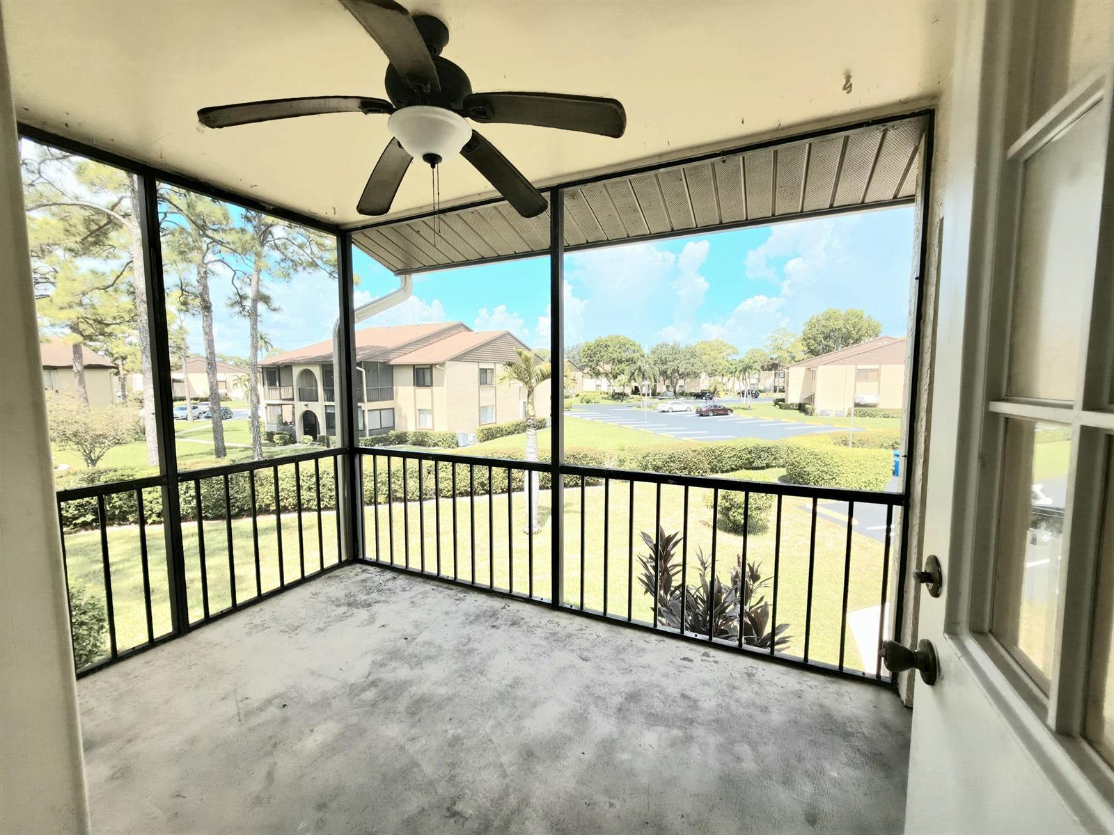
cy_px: 418
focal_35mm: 13
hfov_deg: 106.2
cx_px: 557
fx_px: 418
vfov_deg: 89.9
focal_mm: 2.2
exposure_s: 1/435
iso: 16
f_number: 1.9
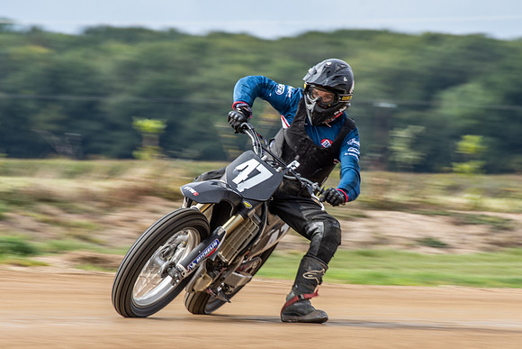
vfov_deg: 3.1
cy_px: 210
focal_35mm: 444
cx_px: 279
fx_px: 6439
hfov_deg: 4.6
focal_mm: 230
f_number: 10
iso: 125
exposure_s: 1/125
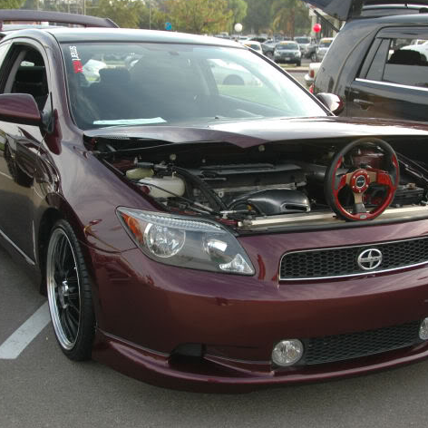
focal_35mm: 53
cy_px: 211
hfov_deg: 32.4
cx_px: 187
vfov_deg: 32.4
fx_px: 736
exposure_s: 1/250
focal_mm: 27
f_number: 5
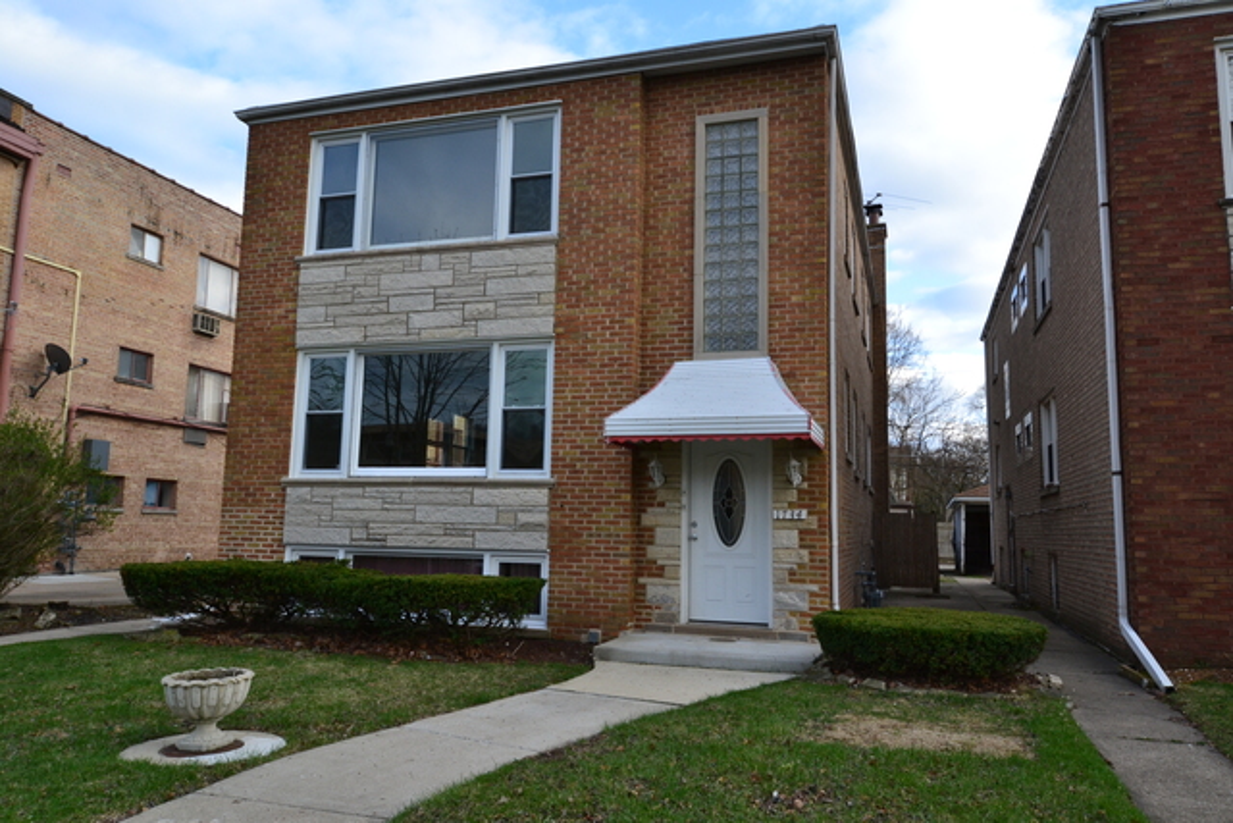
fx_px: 874
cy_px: 412
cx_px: 616
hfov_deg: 70.4
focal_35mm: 26
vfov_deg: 50.4
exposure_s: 1/200
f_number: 10
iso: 400
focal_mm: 17
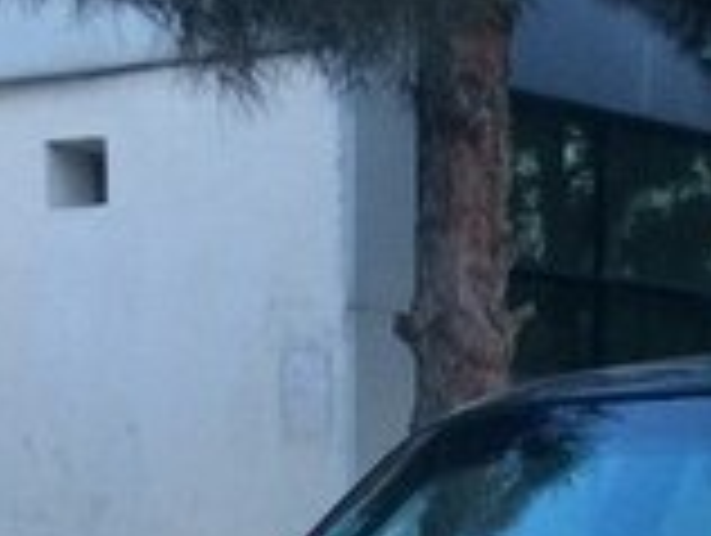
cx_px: 675
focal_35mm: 121
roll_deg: -1.1
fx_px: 2489
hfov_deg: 16.0
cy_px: 1065
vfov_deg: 11.2
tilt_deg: -11.4
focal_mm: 4.15
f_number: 2.2
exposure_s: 1/33
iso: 80
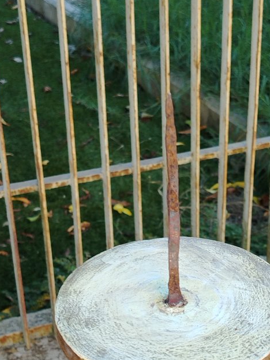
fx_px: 760
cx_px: 181
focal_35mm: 73
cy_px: 267
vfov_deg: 26.4
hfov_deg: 20.1
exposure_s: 1/100
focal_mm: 5.25
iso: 173
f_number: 1.75
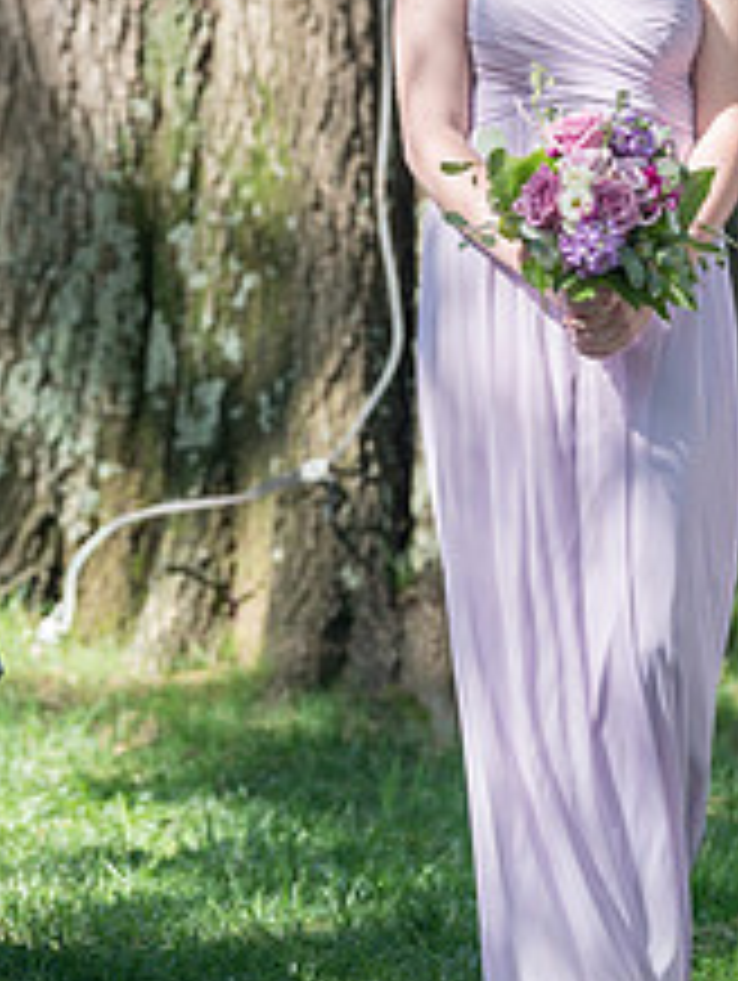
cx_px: 558
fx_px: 10185
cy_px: 148
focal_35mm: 359
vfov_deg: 5.5
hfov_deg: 4.1
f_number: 5
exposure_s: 1/200
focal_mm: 181
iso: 100
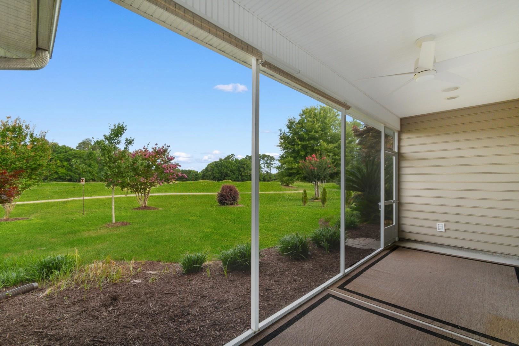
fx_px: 216
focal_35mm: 15
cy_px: 173
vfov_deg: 77.3
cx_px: 260
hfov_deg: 100.4
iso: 100
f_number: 6.3
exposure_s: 1/160
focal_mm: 10
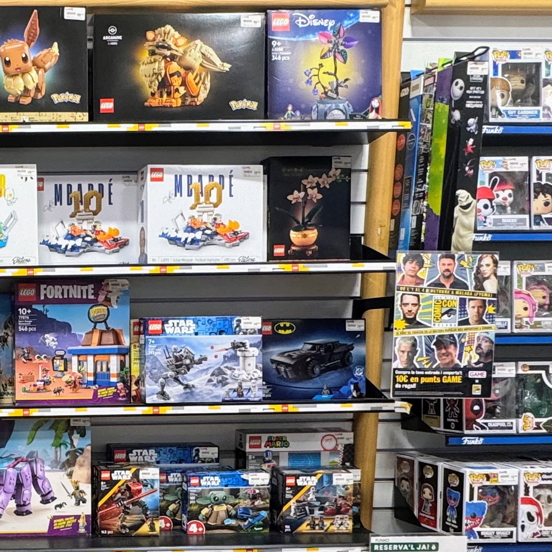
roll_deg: +1.2
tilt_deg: -7.5
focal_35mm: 47
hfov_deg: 32.4
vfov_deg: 35.7
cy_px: 373
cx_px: -32
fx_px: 848
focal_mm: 2.22
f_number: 2.2
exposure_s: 1/100
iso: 160
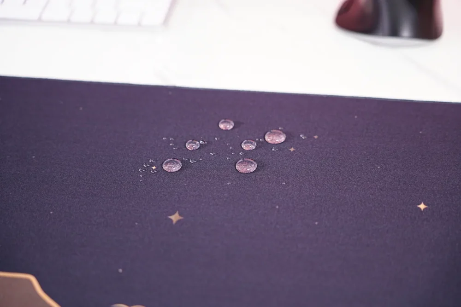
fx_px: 1050
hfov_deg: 24.8
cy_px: 154
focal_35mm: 82
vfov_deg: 16.7
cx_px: 230
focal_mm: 82
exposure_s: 1/30
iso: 640
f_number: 4
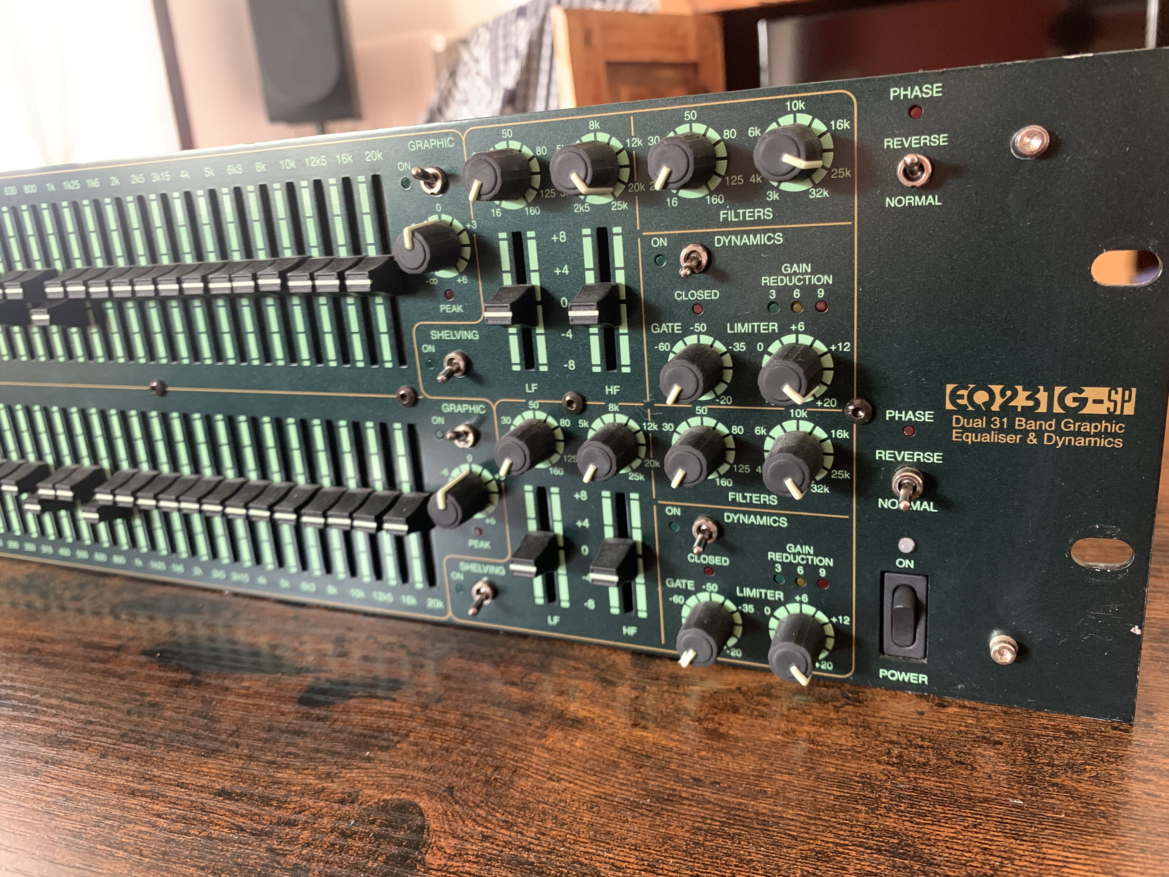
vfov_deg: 53.1
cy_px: 438
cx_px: 584
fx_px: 878
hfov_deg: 67.3
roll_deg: +4.6
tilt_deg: -15.8
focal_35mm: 26
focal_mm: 4.25
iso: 400
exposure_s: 1/32
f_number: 1.8
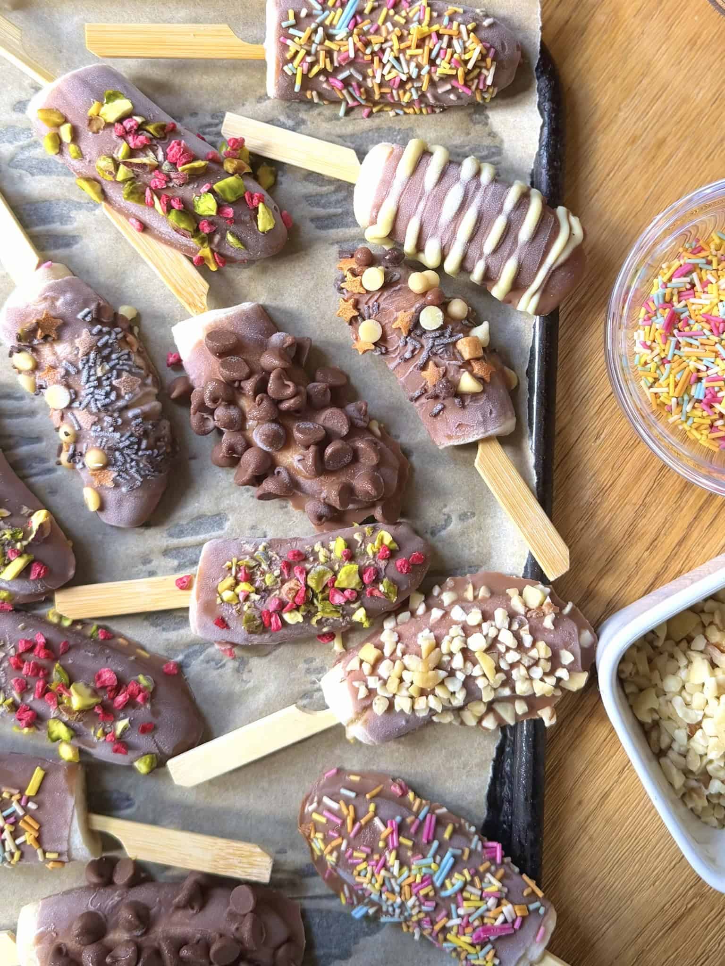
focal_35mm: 24
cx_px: 362
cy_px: 483
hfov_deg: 56.8
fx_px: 670
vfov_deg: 71.6
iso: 125
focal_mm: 6.8
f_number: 1.8
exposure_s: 1/121
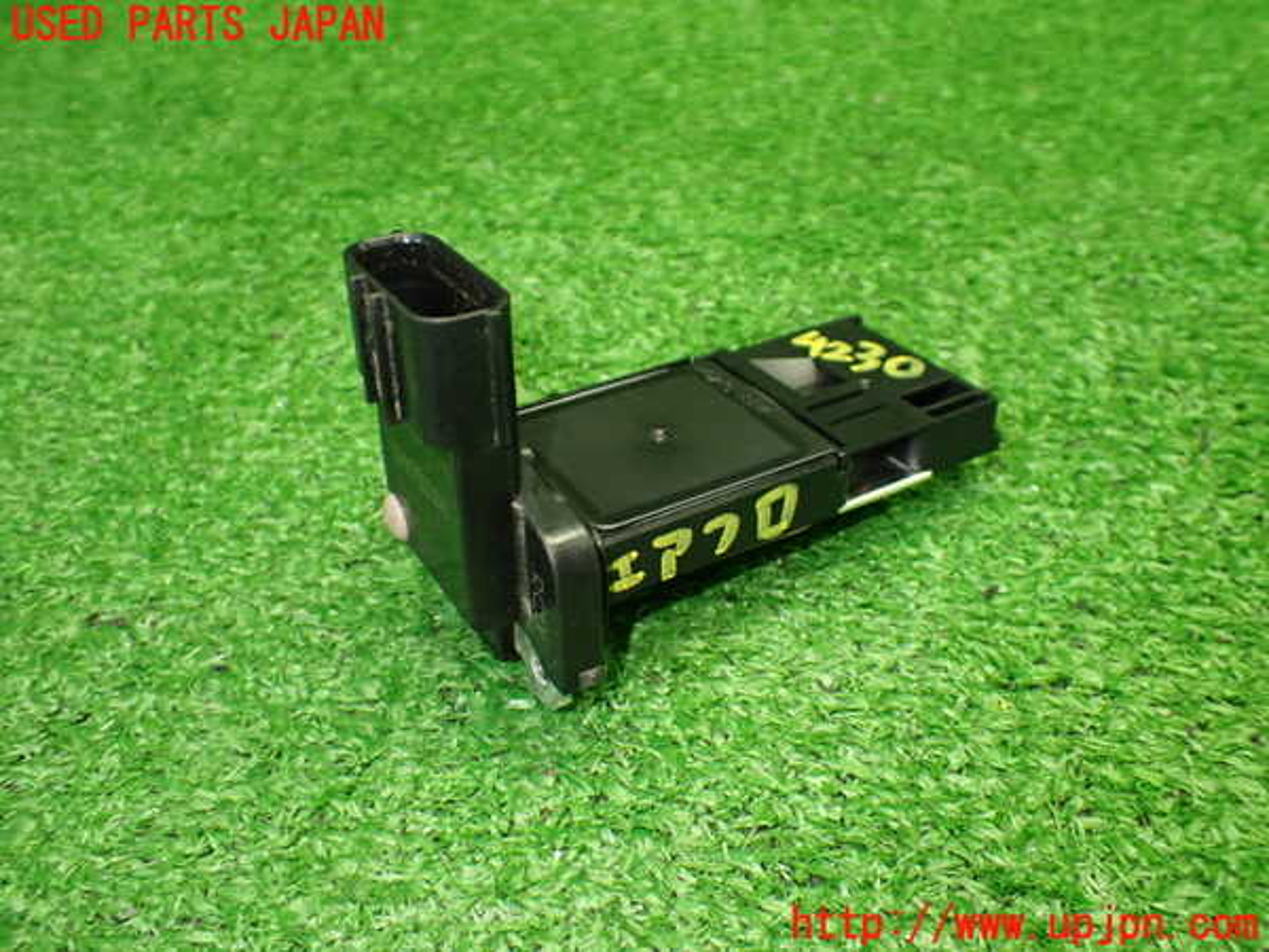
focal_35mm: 32
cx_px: 634
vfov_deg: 44.2
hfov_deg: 56.8
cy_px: 476
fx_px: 1173
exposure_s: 1/125
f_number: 2.4
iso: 640
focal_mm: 5.79
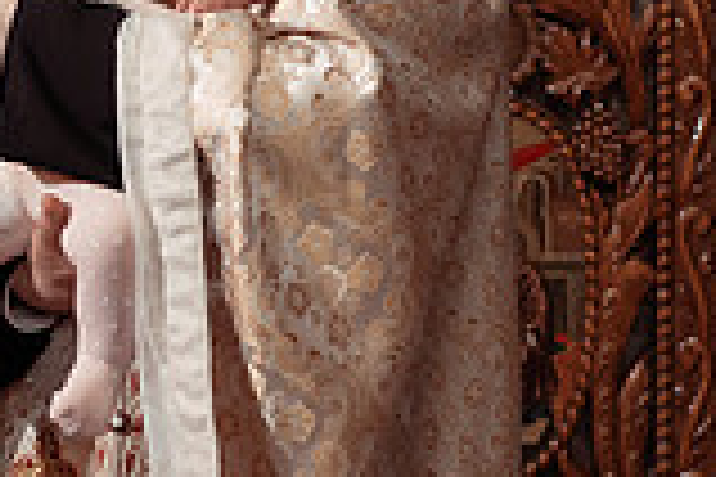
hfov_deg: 13.3
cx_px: 242
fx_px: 3063
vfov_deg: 8.8
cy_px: -26
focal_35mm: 154
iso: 1600
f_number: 3.5
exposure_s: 1/250
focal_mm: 35
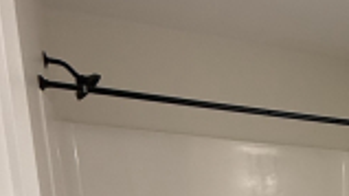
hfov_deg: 27.6
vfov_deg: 15.0
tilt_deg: -16.9
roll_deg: -3.1
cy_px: 402
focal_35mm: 64
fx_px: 592
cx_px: 448
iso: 125
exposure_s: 1/120
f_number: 2.2
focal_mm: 2.22
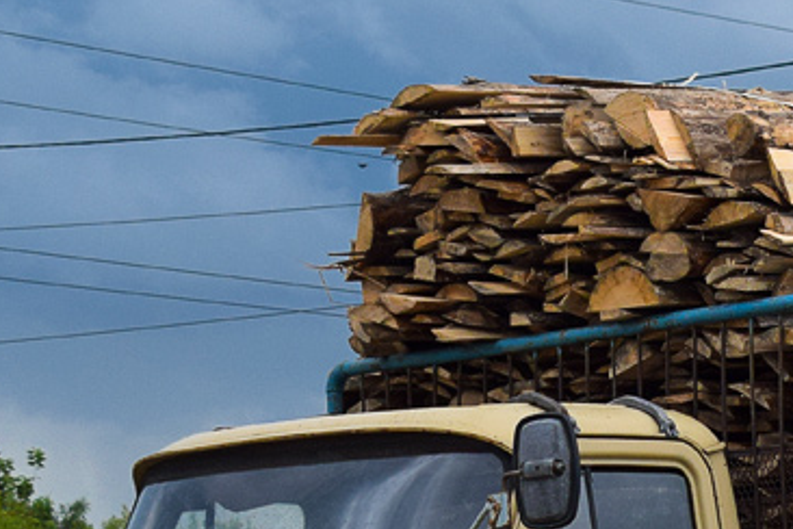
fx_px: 3899
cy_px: 551
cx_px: 576
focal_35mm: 177
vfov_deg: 7.7
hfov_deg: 11.6
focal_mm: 36
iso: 400
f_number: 5.6
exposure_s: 1/640
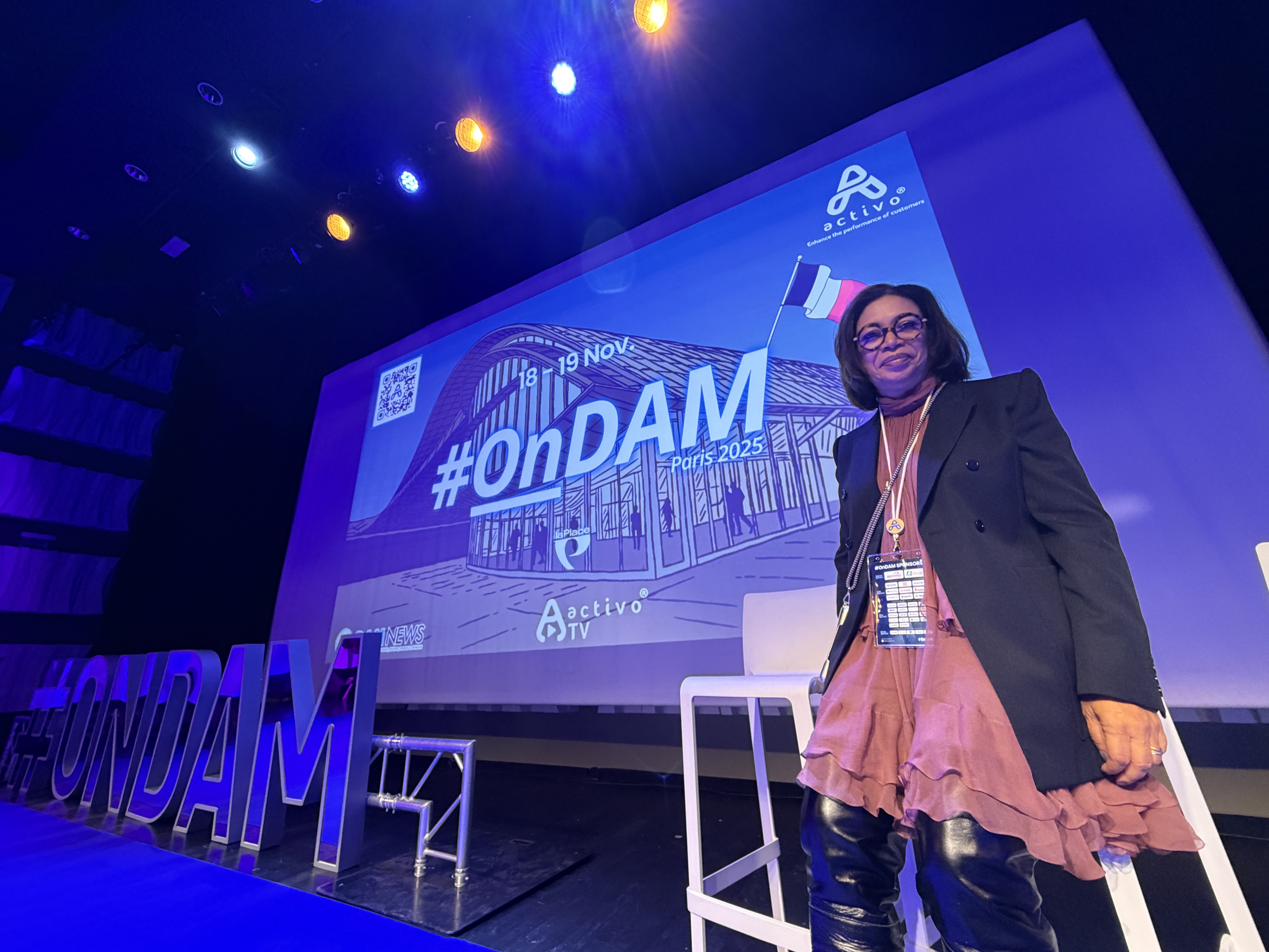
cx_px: 634
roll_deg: +2.6
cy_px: 476
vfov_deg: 85.7
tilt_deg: +19.2
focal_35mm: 14
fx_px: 513
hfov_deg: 102.1
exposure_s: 1/50
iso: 400
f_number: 2.2
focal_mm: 2.22
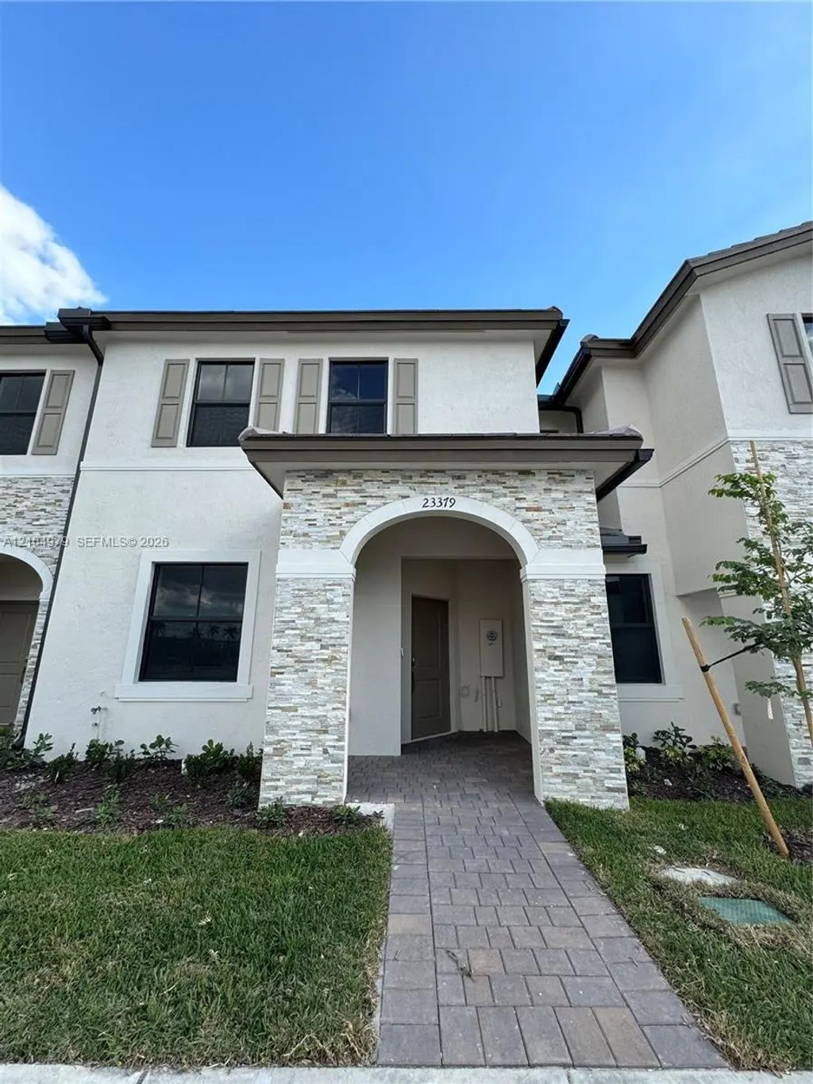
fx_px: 438
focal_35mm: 14
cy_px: 542
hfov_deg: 85.7
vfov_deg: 102.1
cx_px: 406
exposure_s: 1/669
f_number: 2.2
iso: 40
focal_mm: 2.22
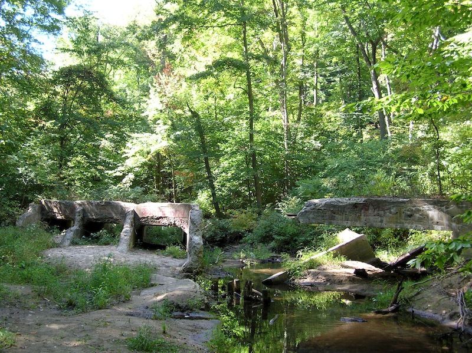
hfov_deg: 51.4
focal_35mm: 36
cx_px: 236
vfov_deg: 39.6
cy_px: 176
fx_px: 491
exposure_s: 1/36.8
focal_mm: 6
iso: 50
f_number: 2.7
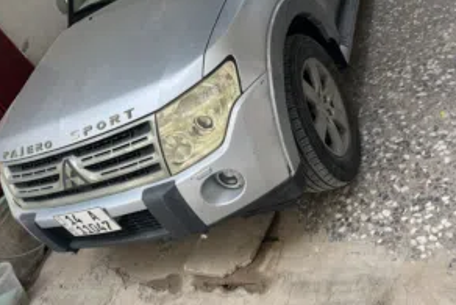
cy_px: 86
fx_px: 469
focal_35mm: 37
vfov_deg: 35.4
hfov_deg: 51.9
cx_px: 225
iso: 40
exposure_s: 1/197
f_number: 1.6
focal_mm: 5.1
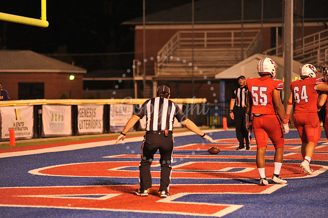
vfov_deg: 9.5
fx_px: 1320
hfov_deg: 14.2
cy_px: 109
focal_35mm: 145
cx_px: 164
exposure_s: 1/200
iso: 2000
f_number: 2.8
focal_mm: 145
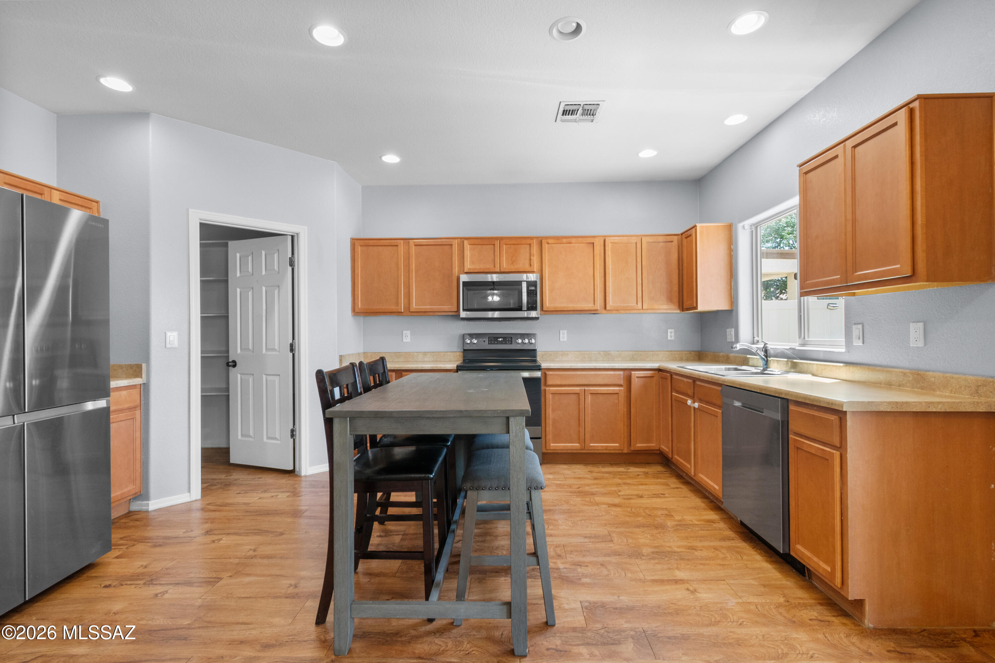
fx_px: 415
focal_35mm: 15
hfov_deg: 100.4
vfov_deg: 77.3
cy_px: 332
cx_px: 498
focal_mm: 10
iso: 800
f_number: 11
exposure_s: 1/4
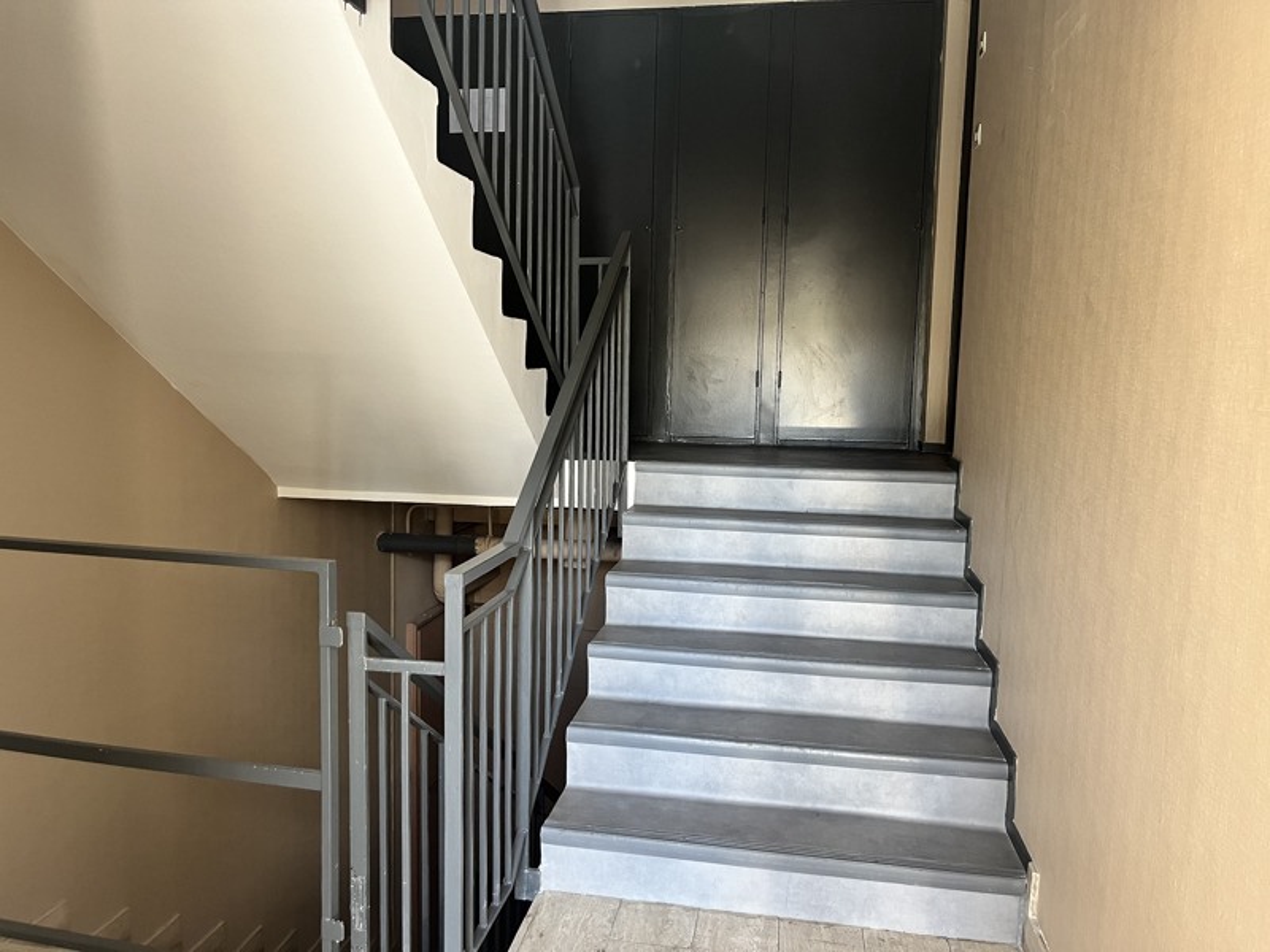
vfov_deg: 53.1
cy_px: 476
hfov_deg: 67.3
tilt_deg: -5.7
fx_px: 954
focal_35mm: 26
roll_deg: -1.1
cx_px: 635
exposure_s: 1/87
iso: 125
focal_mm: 5.1
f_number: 1.6
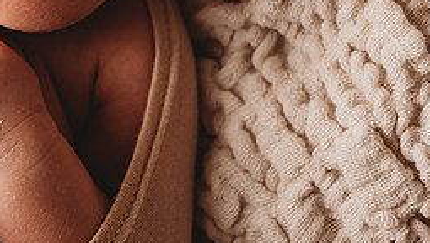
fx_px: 1495
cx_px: 0
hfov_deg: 16.0
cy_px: -45
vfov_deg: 9.2
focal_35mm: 131
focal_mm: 55
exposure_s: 1/160
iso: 100
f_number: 4
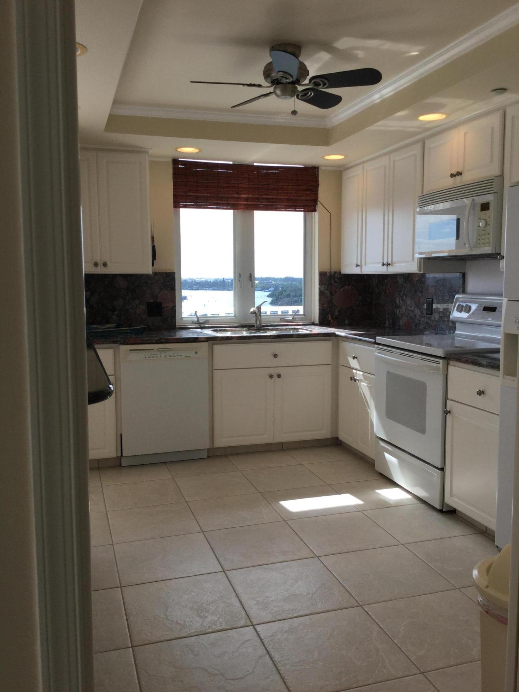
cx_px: 260
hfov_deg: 45.4
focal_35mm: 31
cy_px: 346
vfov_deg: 58.4
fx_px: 620
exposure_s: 1/230
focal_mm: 3.3
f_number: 2.4
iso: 25
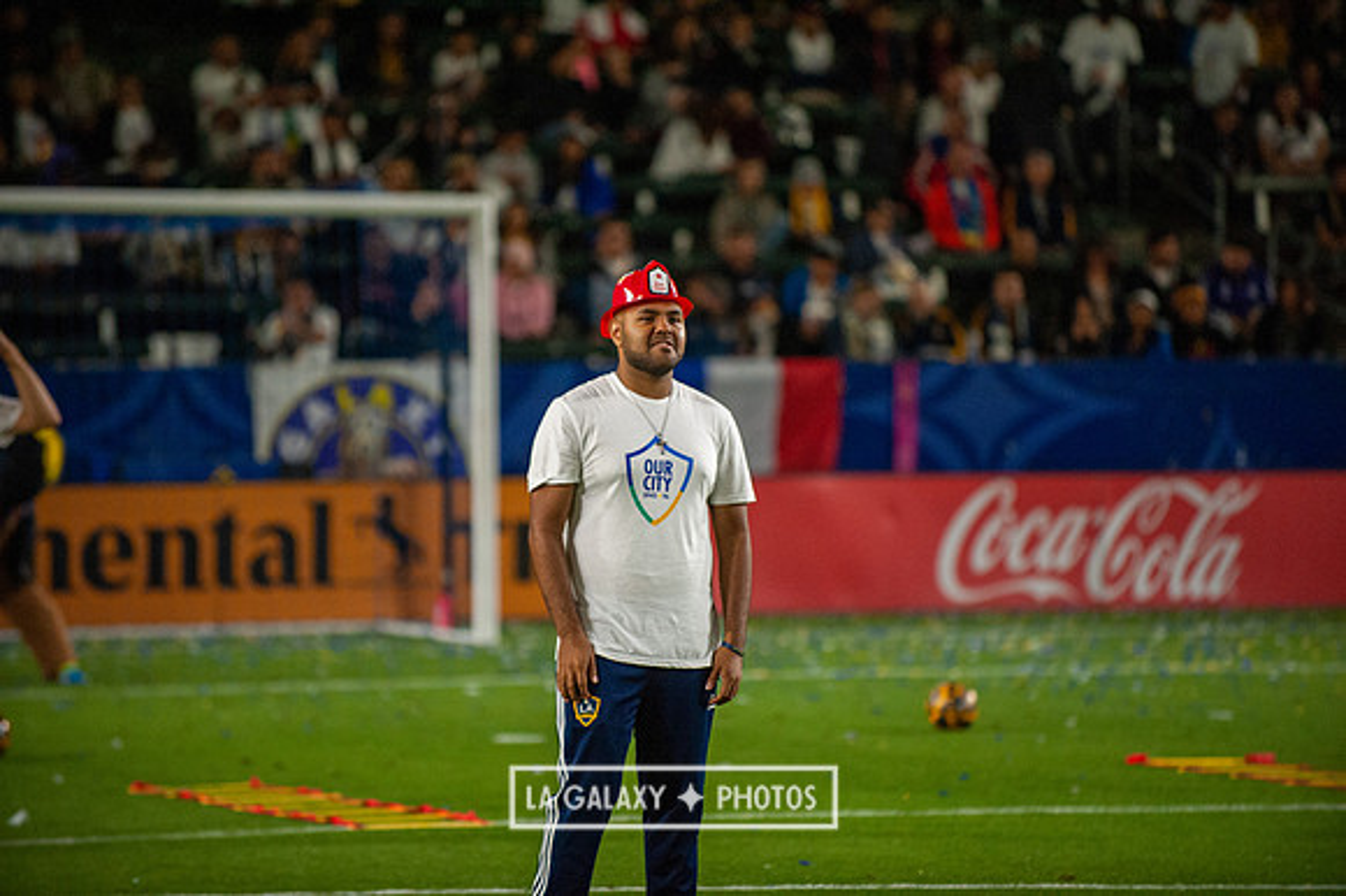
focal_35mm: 200
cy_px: 448
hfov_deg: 10.3
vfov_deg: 6.9
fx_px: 7473
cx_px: 673
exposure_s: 1/2500
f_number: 2.8
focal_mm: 200
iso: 3200
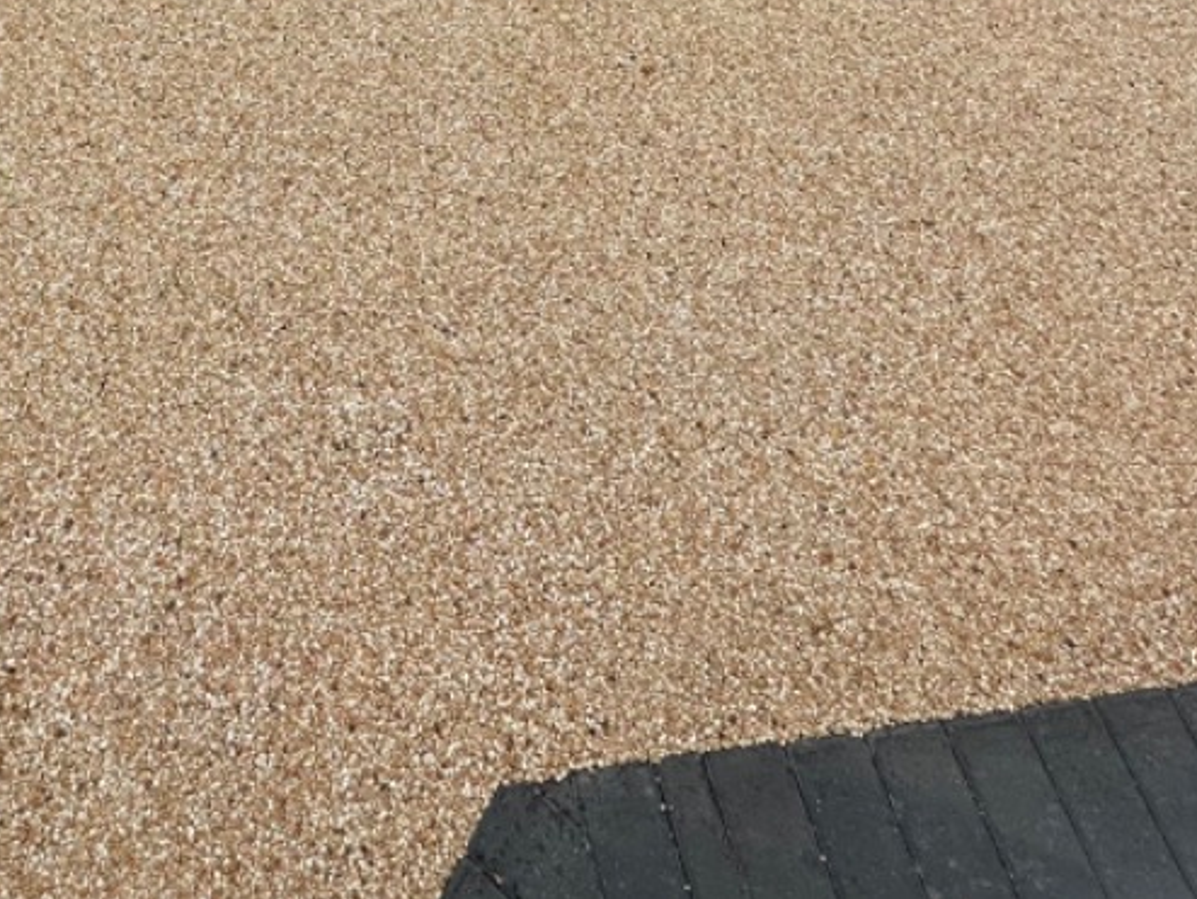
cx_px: 254
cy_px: -187
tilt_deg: -45.9
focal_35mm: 34
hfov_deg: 50.9
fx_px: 1176
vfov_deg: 33.7
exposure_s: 1/764
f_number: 2.2
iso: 40
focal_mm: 2.22
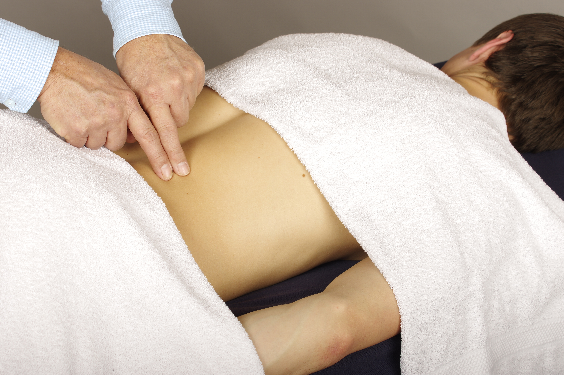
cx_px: 282
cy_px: 188
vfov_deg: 11.4
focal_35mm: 120
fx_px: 1878
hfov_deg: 17.1
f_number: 8
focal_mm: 80
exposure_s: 1/160
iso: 100
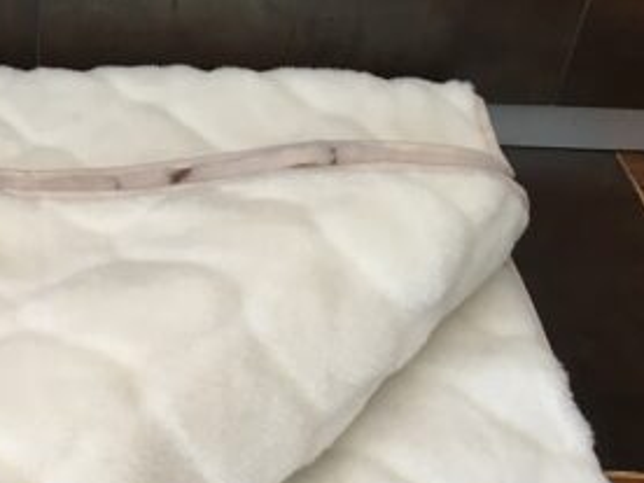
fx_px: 1172
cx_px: 82
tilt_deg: -46.1
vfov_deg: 22.1
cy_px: 520
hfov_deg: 29.6
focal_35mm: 63
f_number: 2.2
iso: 40
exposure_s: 1/33
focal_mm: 4.15
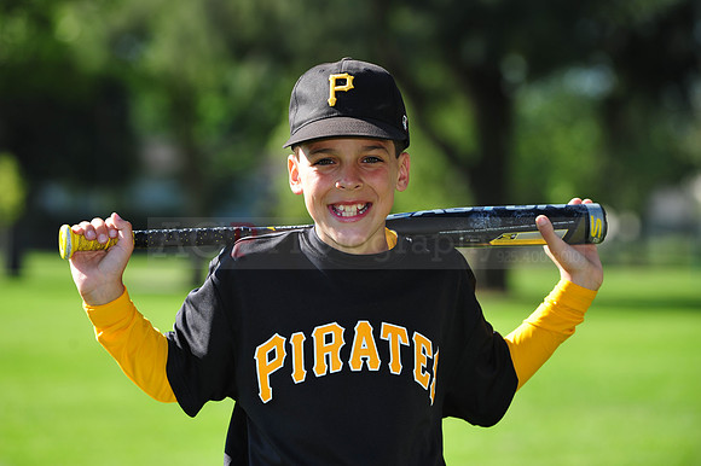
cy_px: 233
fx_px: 3211
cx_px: 350
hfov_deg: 12.5
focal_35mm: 165
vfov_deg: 8.3
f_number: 5
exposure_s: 1/640
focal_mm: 165
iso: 200
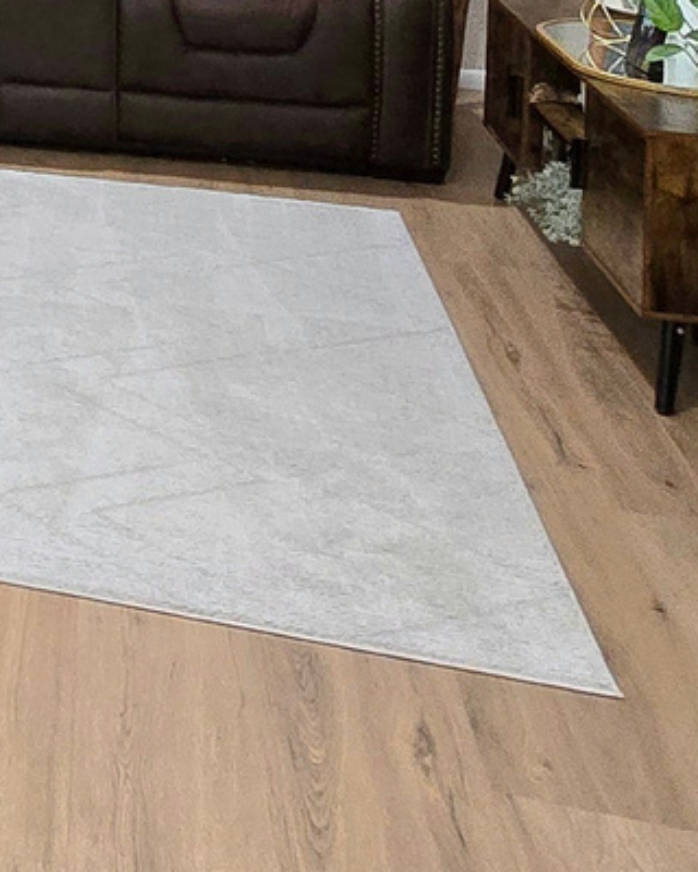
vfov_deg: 24.8
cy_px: -303
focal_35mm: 65
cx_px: -635
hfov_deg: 17.7
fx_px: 1678
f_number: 2.2
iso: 500
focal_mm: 2.2
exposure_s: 1/60.2
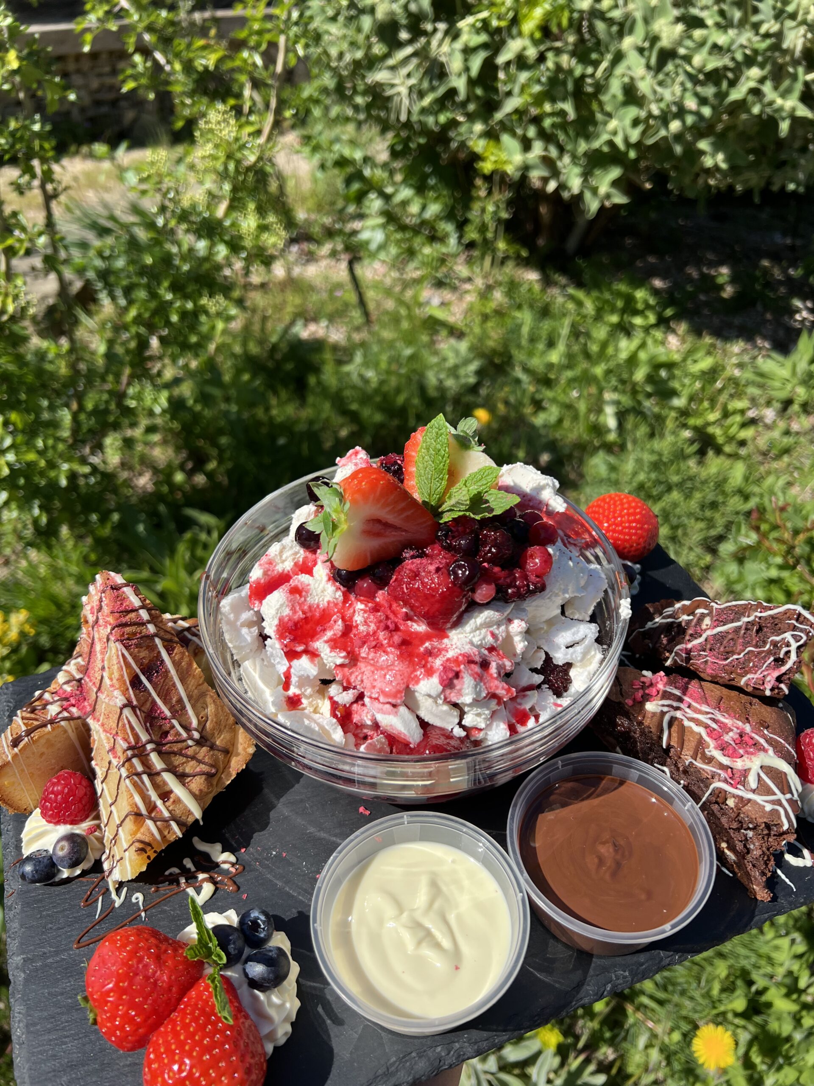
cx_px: 407
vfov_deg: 67.3
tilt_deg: -37.3
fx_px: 815
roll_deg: -1.2
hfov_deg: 53.1
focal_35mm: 26
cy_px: 543
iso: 50
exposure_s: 1/3356
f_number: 1.5
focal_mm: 5.7
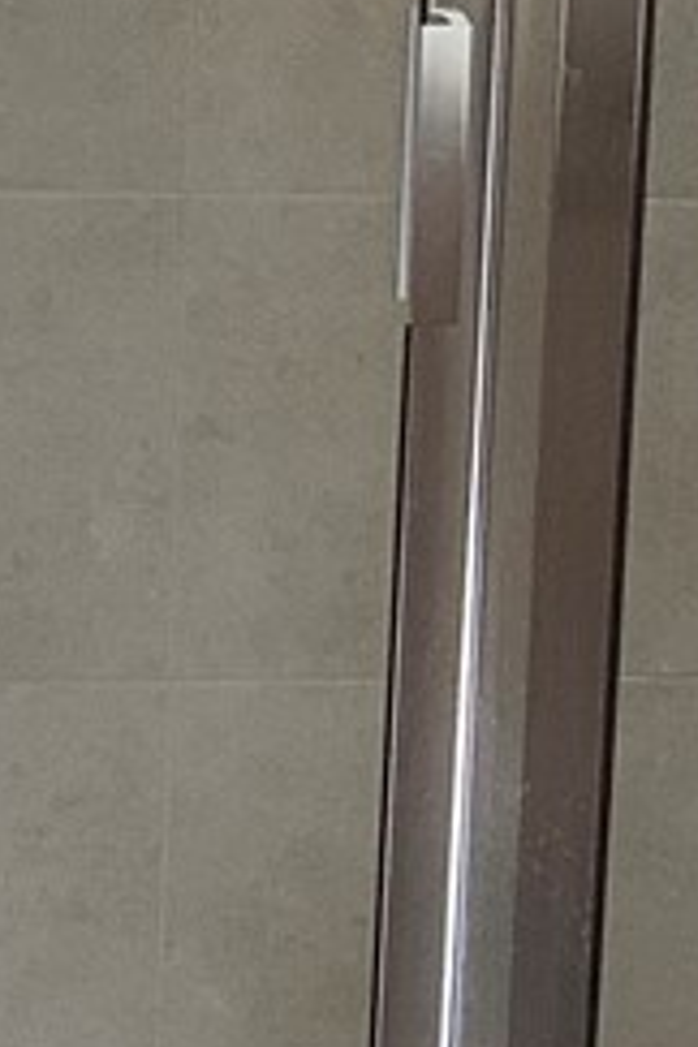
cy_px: 310
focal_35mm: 199
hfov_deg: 6.9
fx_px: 5787
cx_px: 840
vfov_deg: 10.3
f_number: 1.8
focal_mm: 3
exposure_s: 1/120
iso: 50
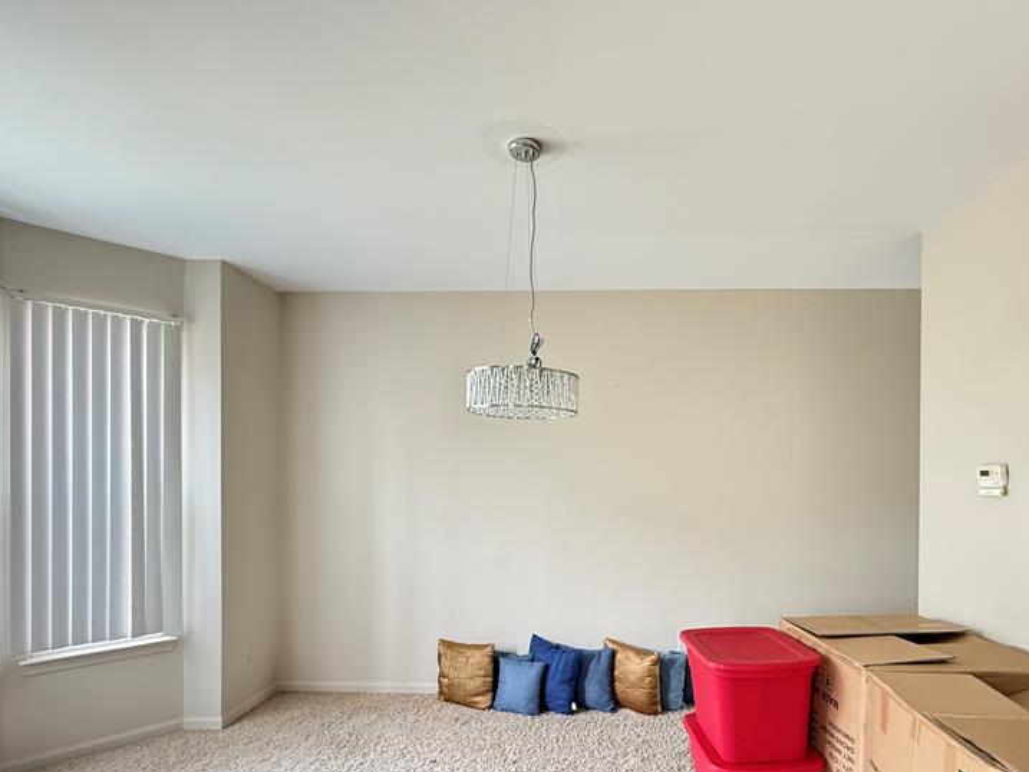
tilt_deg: -0.5
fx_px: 595
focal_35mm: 20
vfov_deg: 65.0
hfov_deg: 81.4
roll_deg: -0.5
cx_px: 574
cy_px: 482
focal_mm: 2.22
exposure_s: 1/60
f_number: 2.2
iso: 500
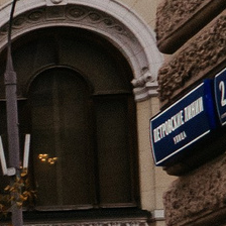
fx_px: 1817
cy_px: 317
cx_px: -910
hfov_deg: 5.4
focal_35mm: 246
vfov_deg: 7.0
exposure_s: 1/800
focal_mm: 24
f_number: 4
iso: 1600
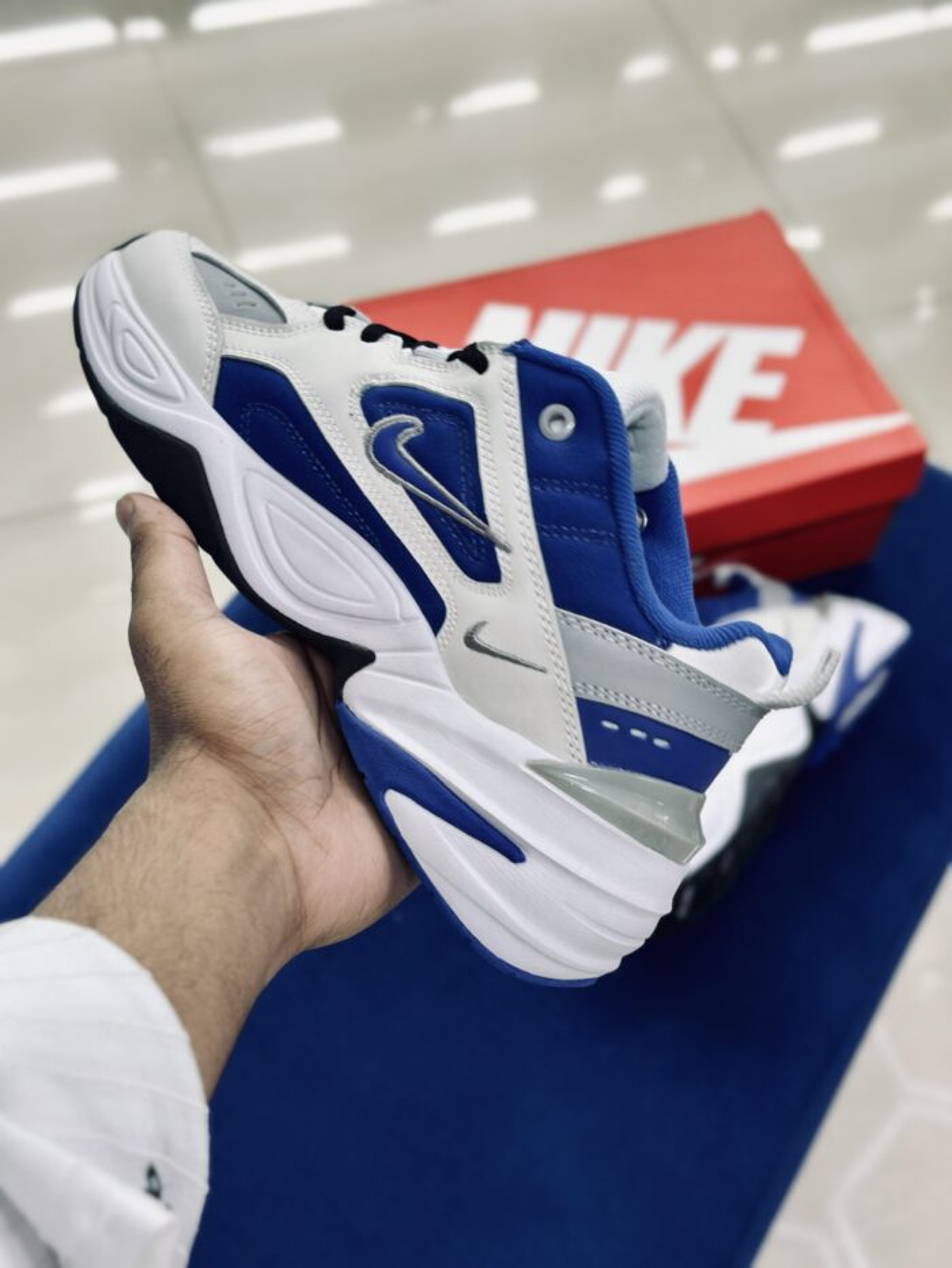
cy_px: 634
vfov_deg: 39.7
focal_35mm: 48
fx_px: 1760
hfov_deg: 30.3
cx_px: 476
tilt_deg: -55.5
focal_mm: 6.86
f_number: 1.78
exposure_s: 1/105
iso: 64
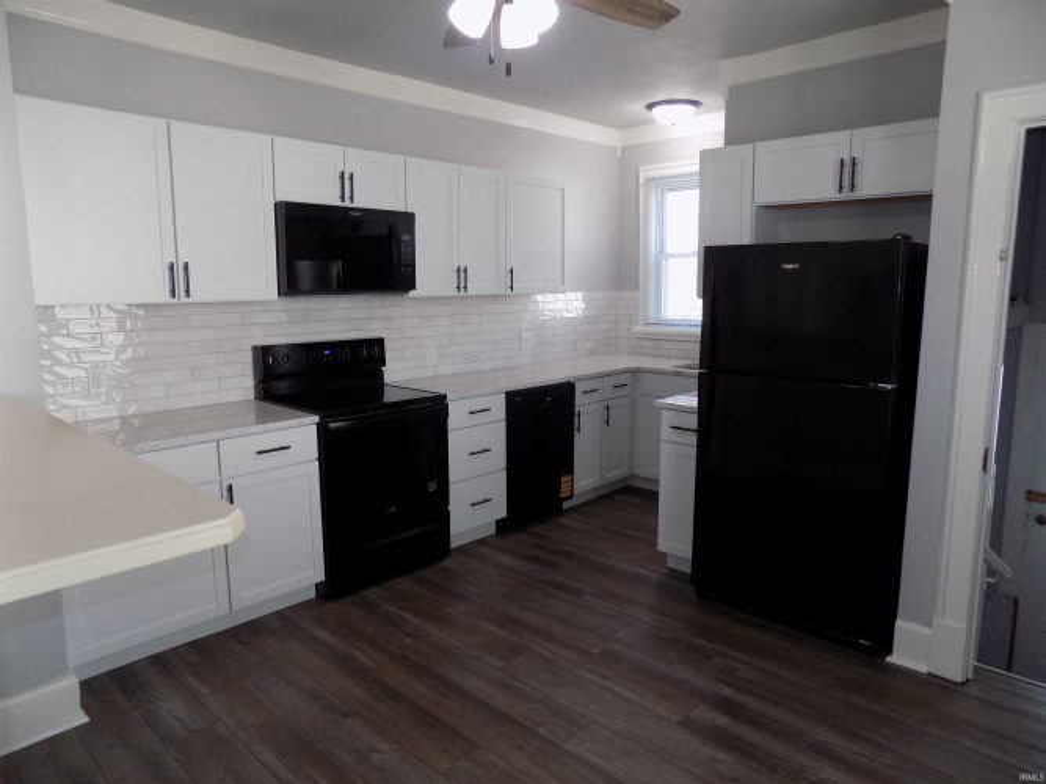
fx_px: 695
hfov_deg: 73.9
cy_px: 392
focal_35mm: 23
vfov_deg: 58.9
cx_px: 523
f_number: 3.1
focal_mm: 4
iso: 160
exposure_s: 1/30
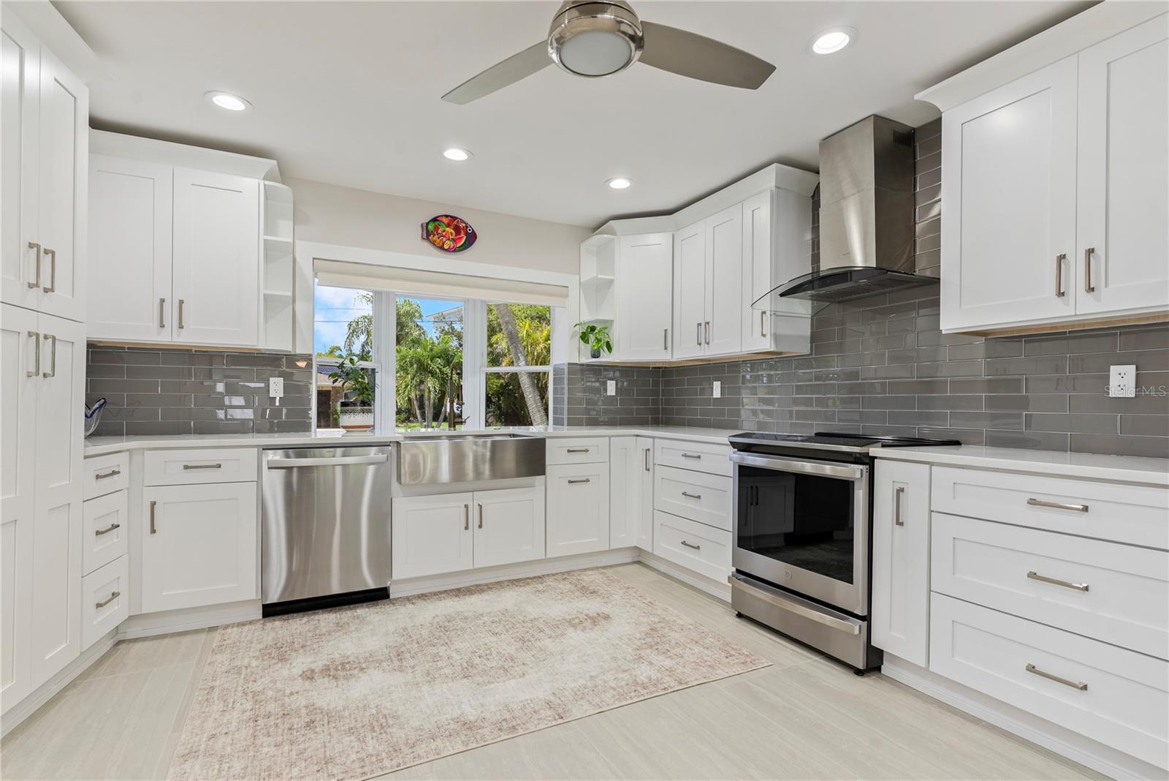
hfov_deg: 93.3
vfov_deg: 70.5
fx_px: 552
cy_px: 390
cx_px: 584
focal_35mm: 17
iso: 100
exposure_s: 1/1.67
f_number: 8
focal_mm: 17
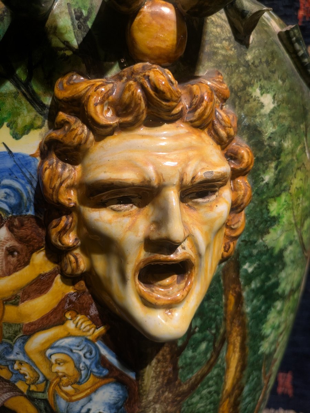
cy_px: 206
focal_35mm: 25
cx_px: 155
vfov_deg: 69.4
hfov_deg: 54.9
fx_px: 298
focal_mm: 5.43
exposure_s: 1/100
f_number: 1.89
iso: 56
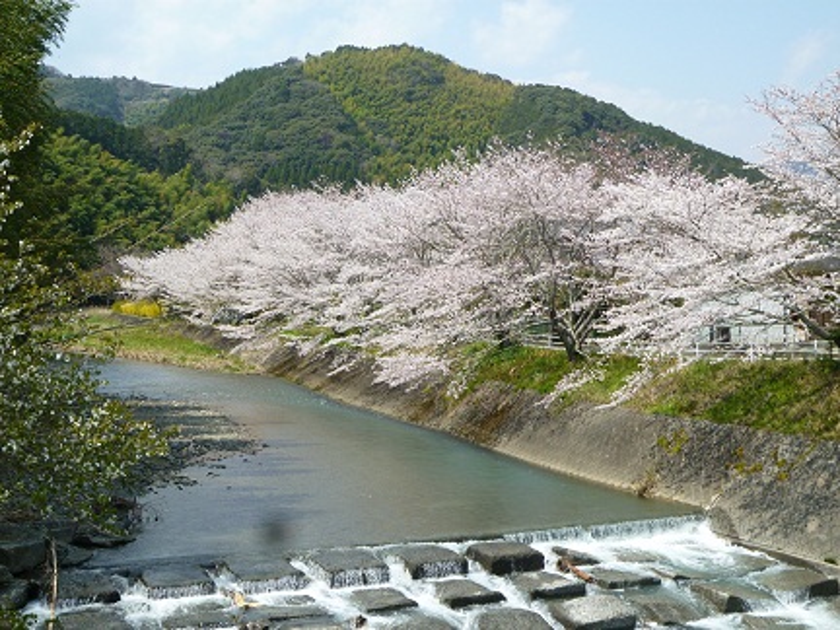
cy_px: 315
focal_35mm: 53
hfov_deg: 36.2
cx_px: 420
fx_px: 1286
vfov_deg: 27.5
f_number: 4.2
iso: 80
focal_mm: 9.5
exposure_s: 1/400
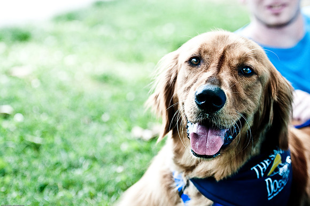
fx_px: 903
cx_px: 155
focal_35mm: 105
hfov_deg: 19.5
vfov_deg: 13.0
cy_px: 103
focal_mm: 70
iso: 200
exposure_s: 1/640
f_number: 2.8
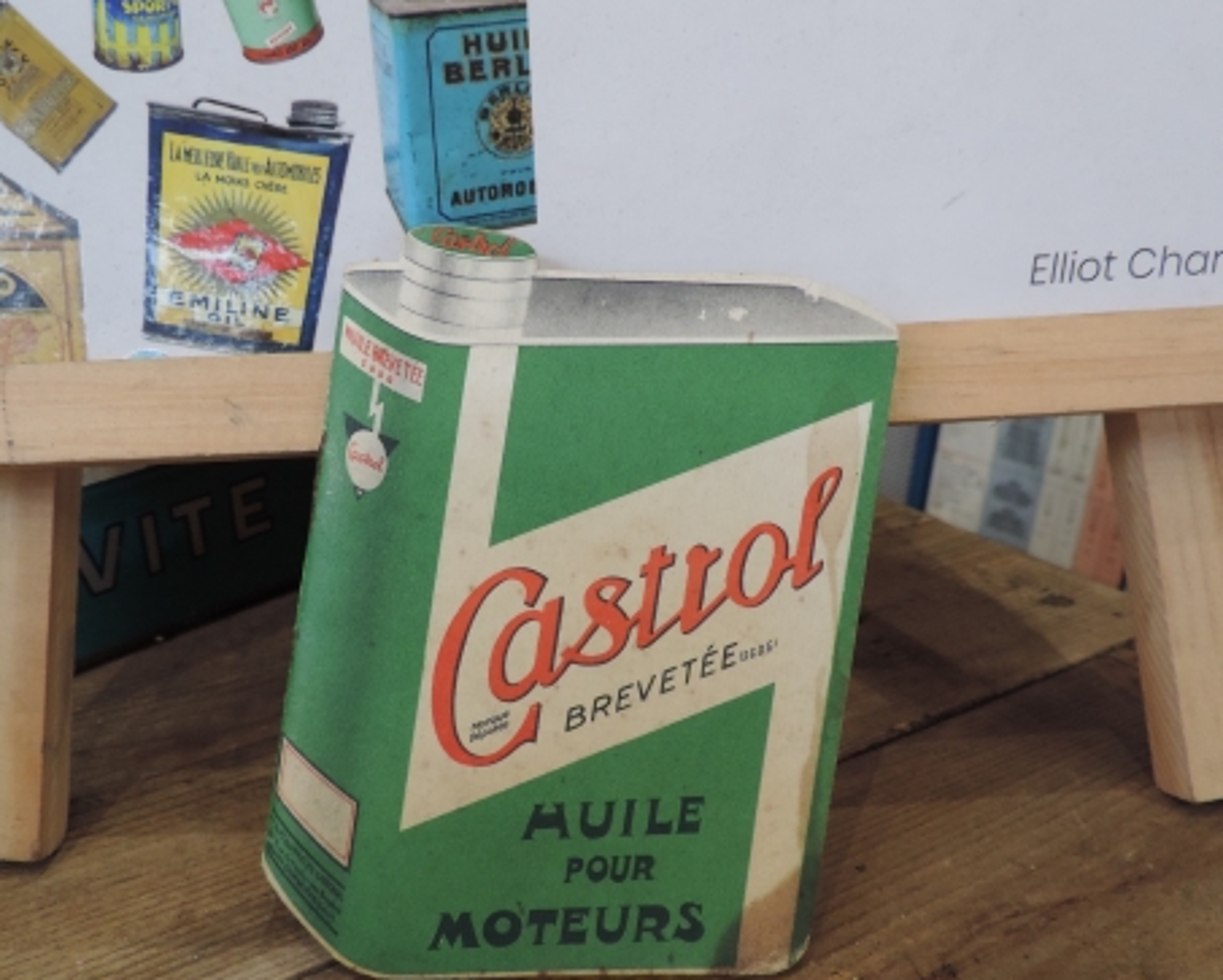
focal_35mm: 31
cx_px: 551
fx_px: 1123
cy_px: 532
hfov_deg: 57.0
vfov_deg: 47.1
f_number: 3
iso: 250
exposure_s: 1/30
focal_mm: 4.3
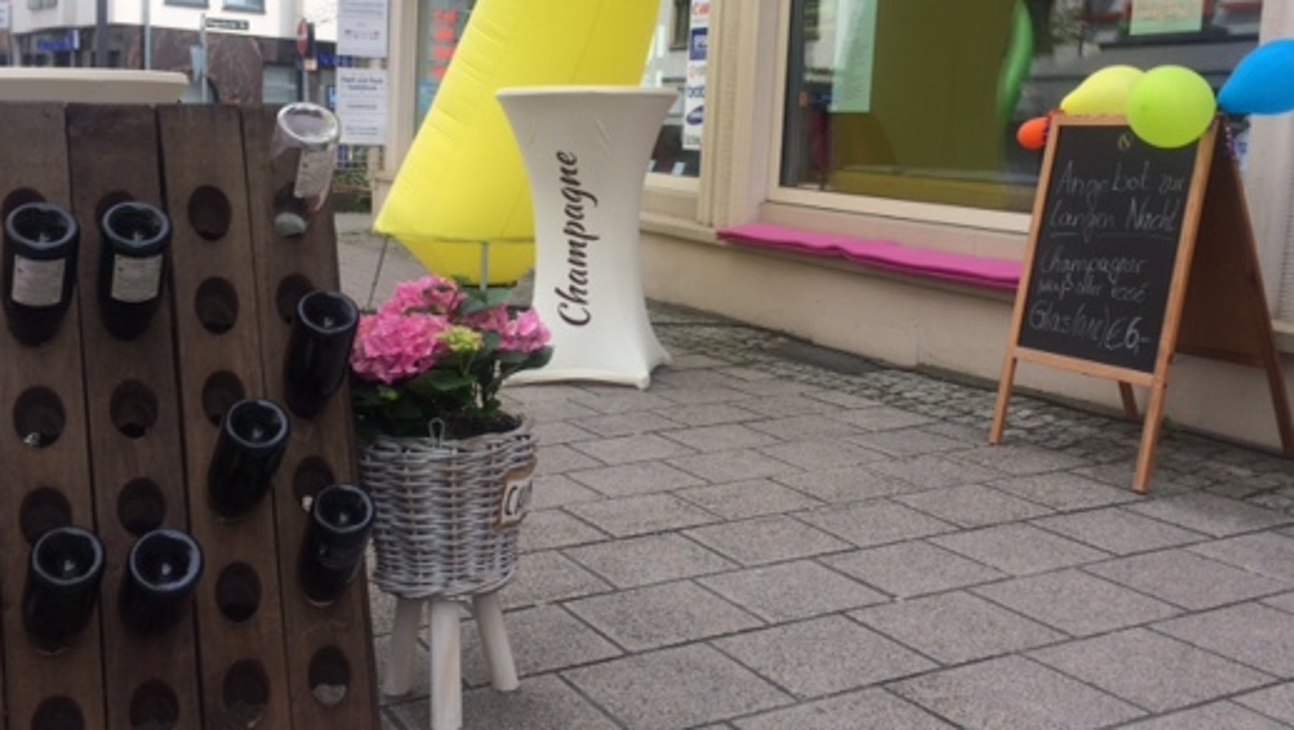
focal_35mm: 39
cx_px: 597
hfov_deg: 51.5
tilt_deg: -6.1
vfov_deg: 30.4
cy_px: 280
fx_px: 1339
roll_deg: -1.8
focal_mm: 4.15
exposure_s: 1/873
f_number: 2.2
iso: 32
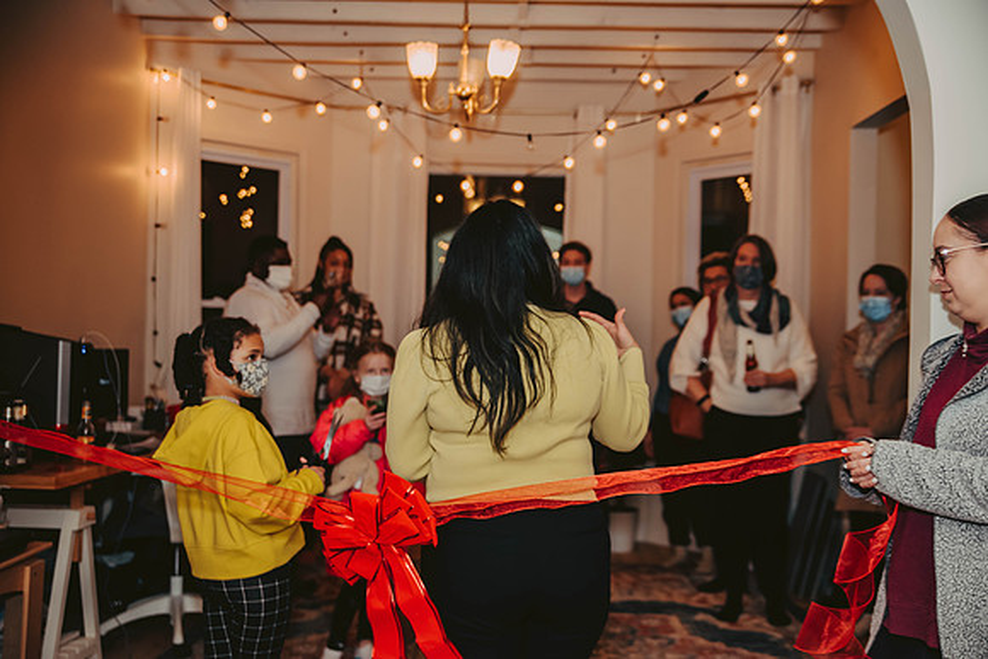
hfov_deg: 46.4
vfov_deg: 31.9
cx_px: 494
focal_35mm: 42
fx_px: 1153
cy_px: 330
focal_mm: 42
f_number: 2.8
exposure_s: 1/125
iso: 1250
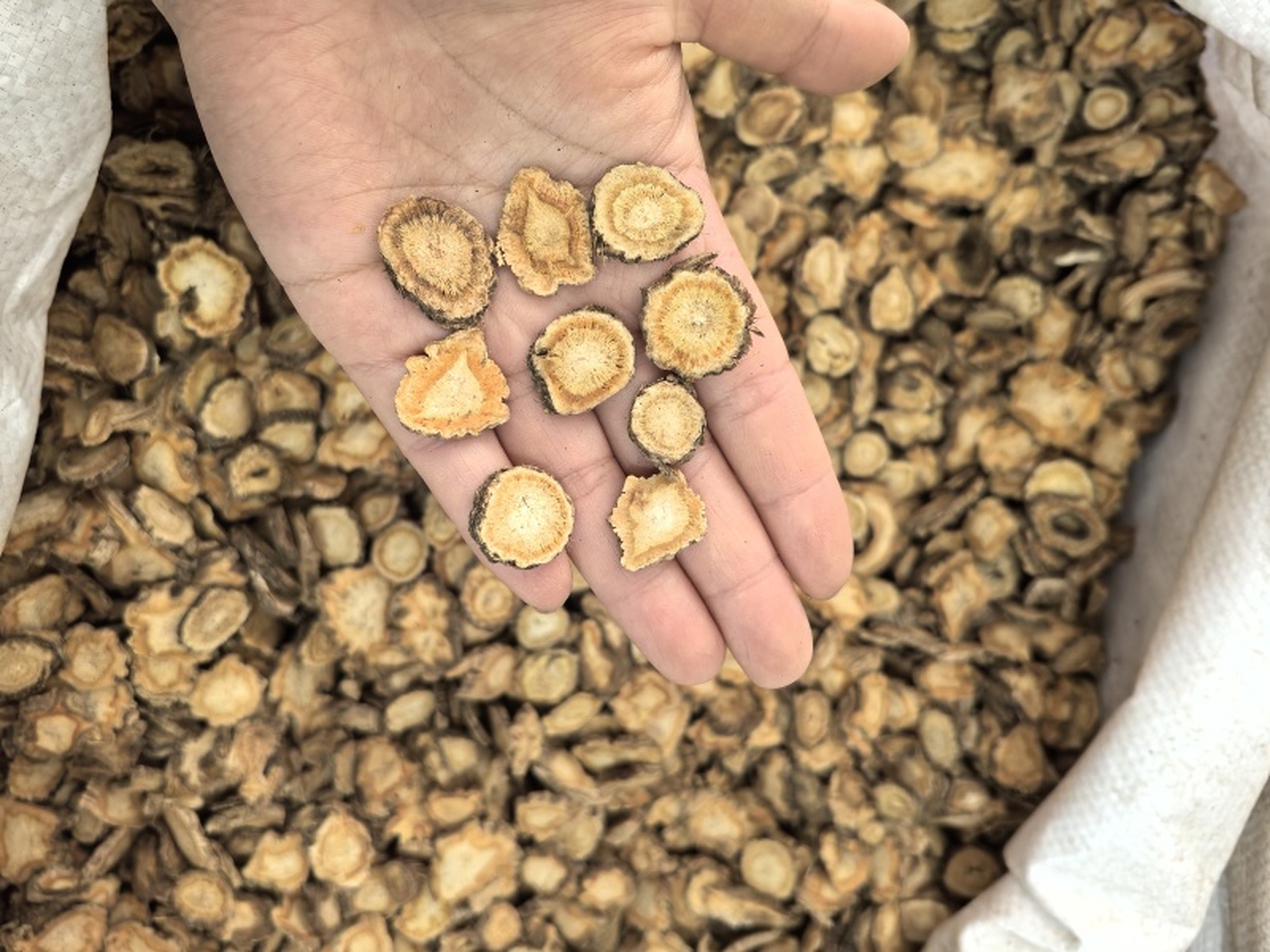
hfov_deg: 65.3
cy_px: 476
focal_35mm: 27
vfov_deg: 51.4
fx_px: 991
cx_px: 635
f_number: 2
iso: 320
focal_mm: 6.35
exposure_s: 1/50
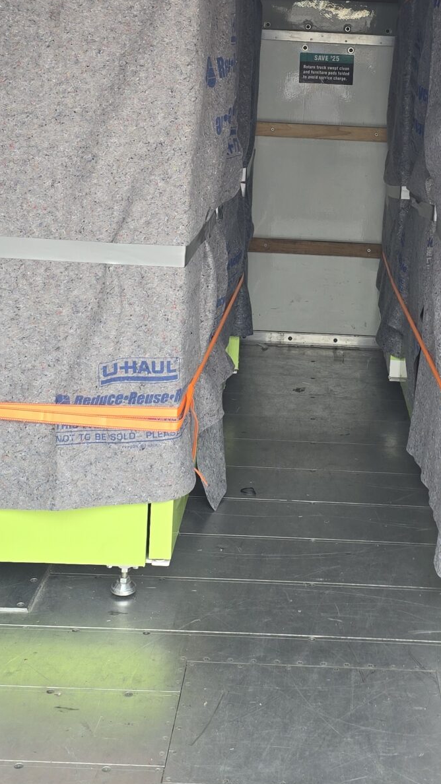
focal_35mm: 54
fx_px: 1123
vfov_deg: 37.0
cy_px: 146
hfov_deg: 22.0
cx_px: 345
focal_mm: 6.3
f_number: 1.7
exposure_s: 1/180
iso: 32
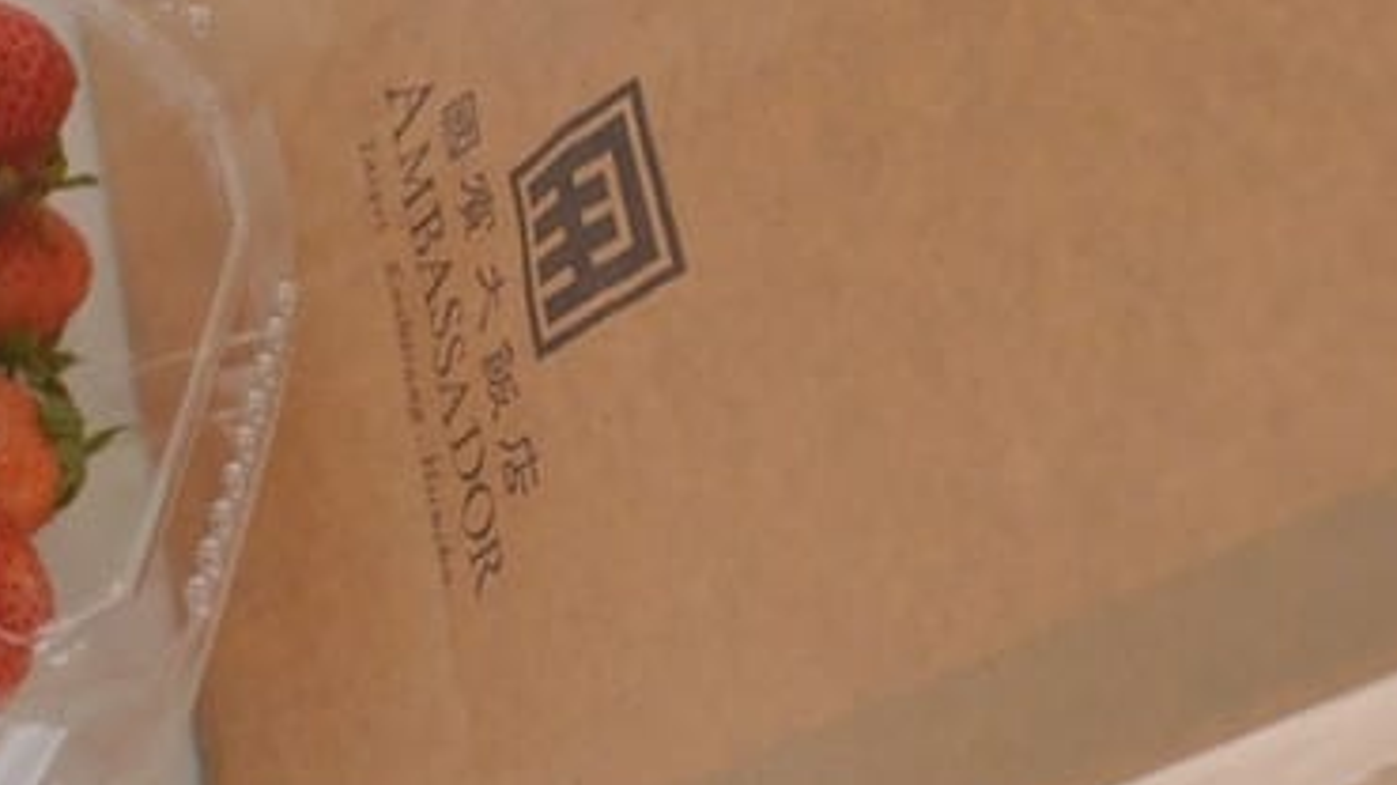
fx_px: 3515
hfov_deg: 22.2
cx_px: 310
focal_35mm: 95
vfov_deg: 12.7
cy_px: 300
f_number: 3.5
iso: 3200
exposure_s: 1/30
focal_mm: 35
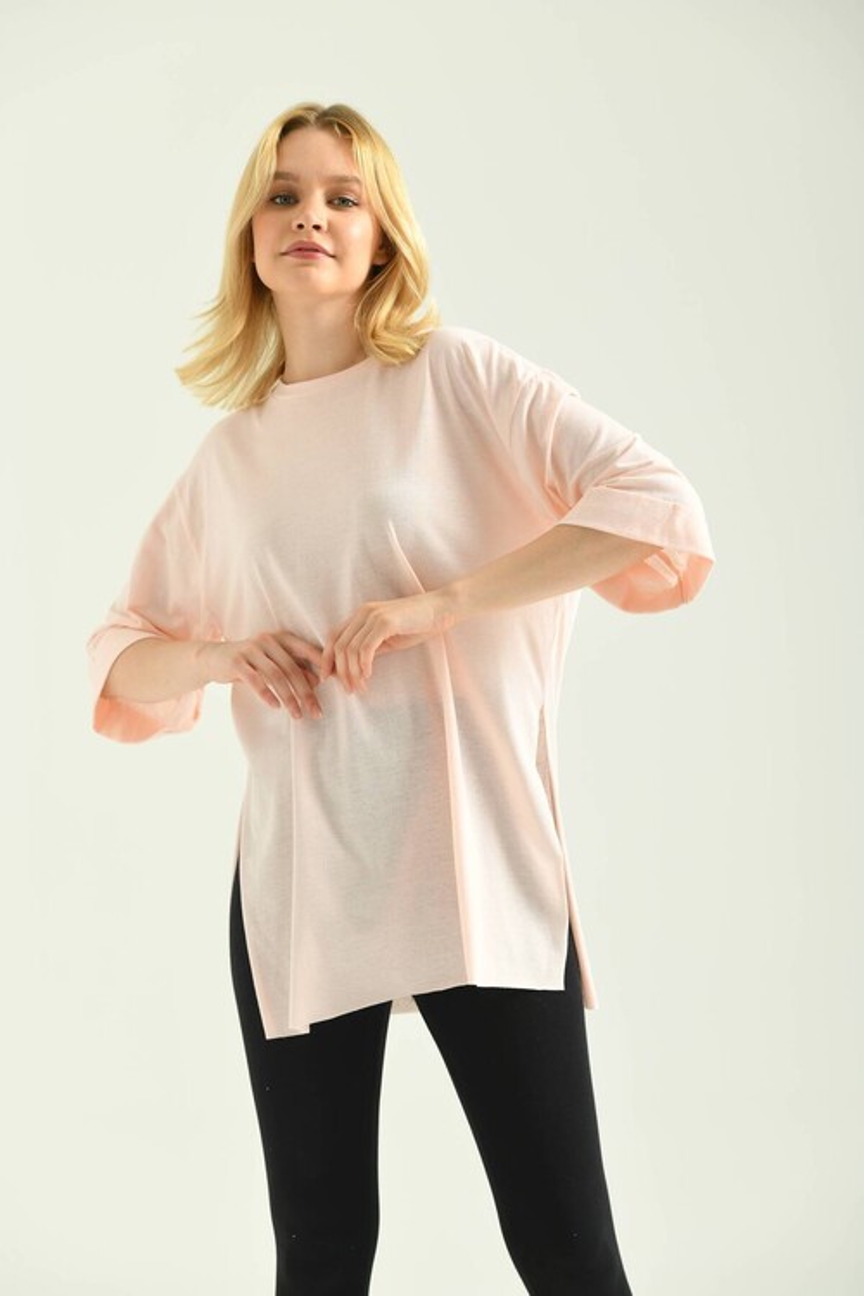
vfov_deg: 24.8
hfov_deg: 16.7
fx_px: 2952
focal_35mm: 82
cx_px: 432
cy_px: 648
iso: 125
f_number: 5.6
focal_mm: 82
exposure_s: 1/160
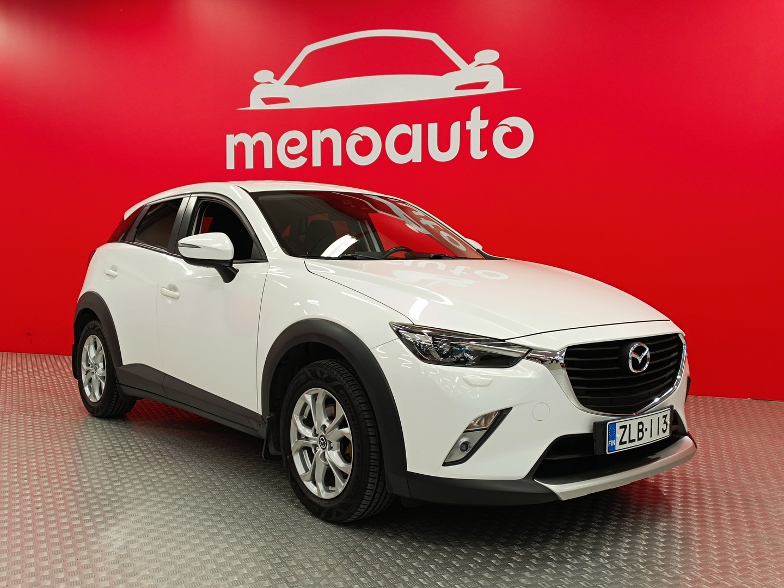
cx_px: 392
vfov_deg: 56.8
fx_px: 544
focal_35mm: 24
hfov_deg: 71.6
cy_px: 294
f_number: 1.88
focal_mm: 5.59
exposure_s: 1/101
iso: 212
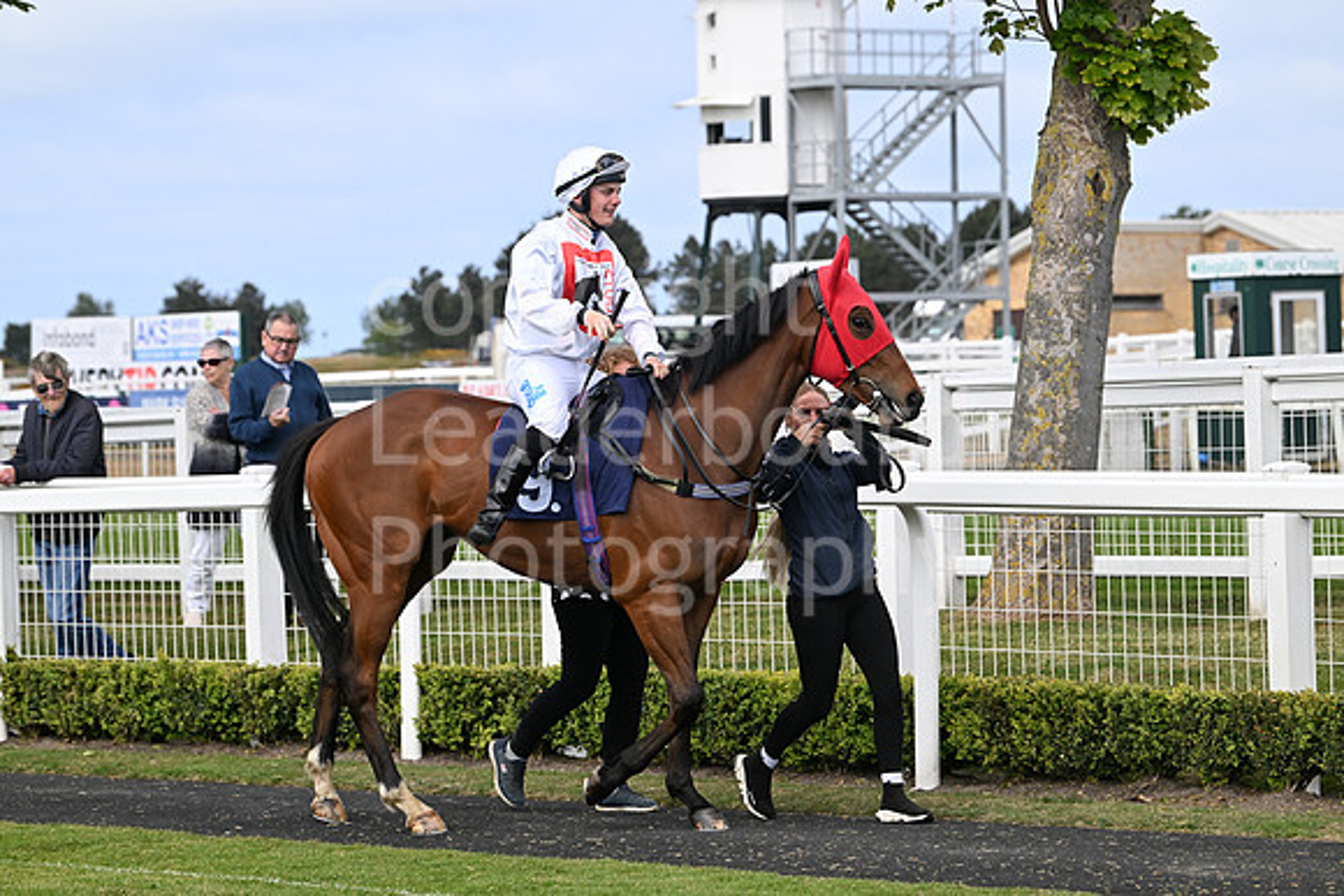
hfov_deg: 14.2
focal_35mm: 145
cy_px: 448
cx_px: 672
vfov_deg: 9.5
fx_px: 5414
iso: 400
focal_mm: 145
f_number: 6.3
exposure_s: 1/1000
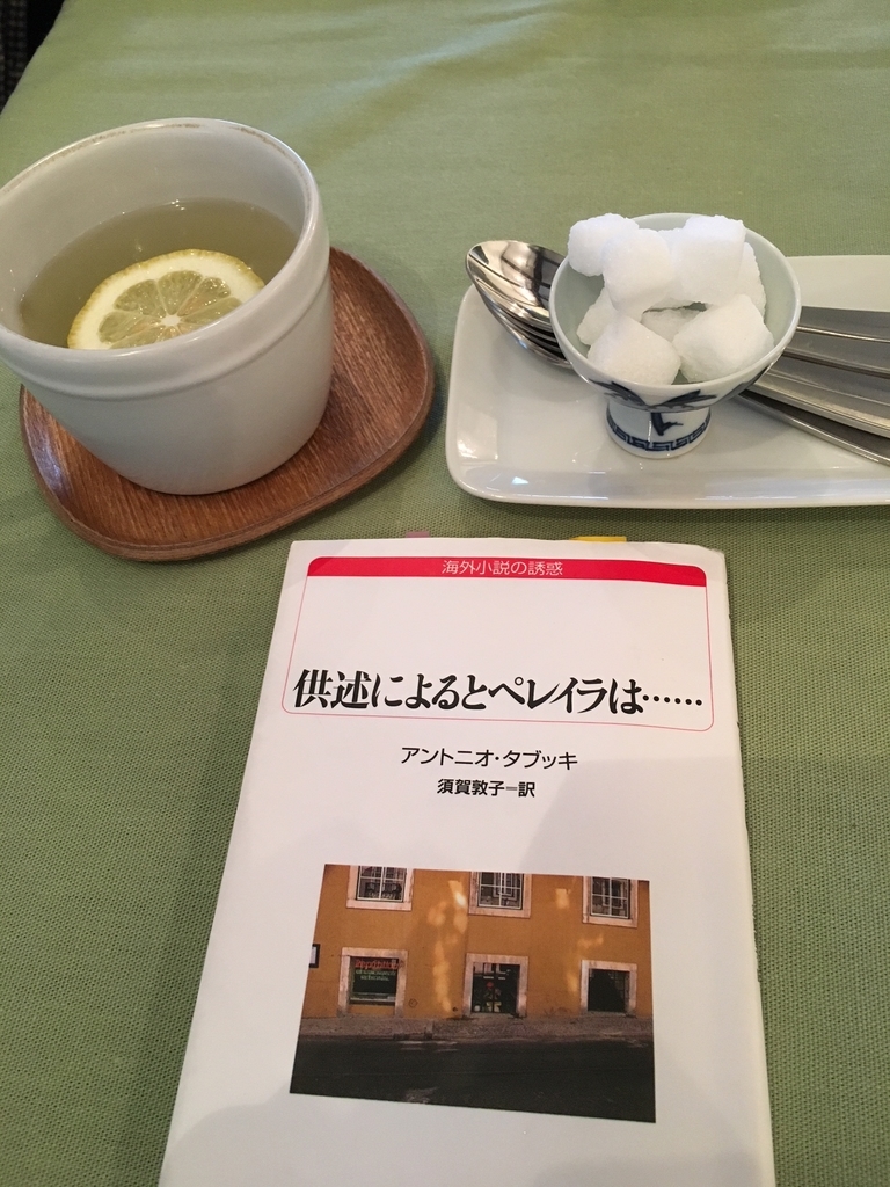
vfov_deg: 61.7
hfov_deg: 48.2
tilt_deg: -56.0
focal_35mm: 29
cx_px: 445
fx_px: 994
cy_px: 594
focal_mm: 4.15
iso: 125
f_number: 2.2
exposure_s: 1/30
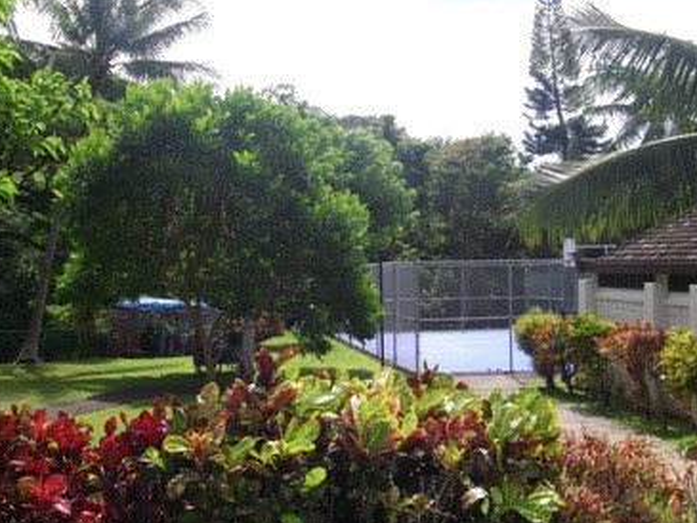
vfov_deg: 30.3
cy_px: 252
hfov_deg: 39.6
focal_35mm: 48
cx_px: 318
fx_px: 967
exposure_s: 1/160
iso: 64
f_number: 6.6
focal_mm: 6.3
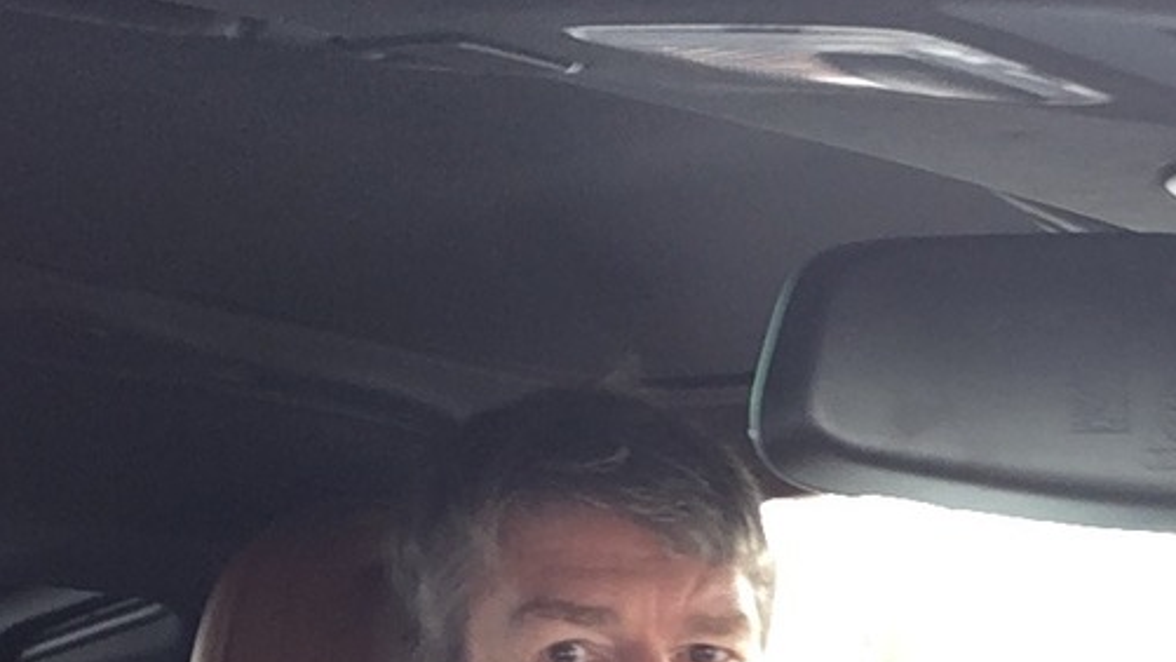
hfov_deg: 30.5
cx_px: 709
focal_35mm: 69
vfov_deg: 17.0
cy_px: 690
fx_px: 2152
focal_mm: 2.15
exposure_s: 1/40
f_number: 2.4
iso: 50
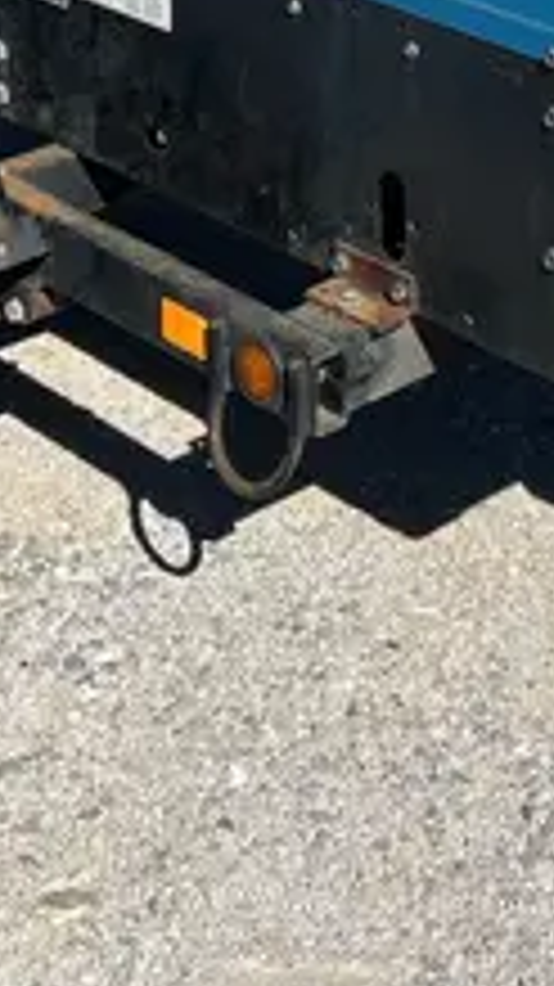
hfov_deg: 12.6
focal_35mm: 95
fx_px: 2484
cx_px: 518
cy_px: -290
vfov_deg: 20.5
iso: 50
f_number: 1.5
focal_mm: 5.7
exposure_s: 1/5882
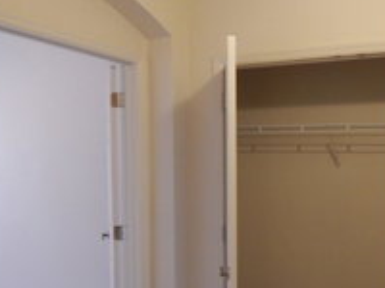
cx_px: 259
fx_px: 523
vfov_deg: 30.4
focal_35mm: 47
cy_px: 215
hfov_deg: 39.9
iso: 200
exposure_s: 1/15
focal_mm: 4
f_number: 3
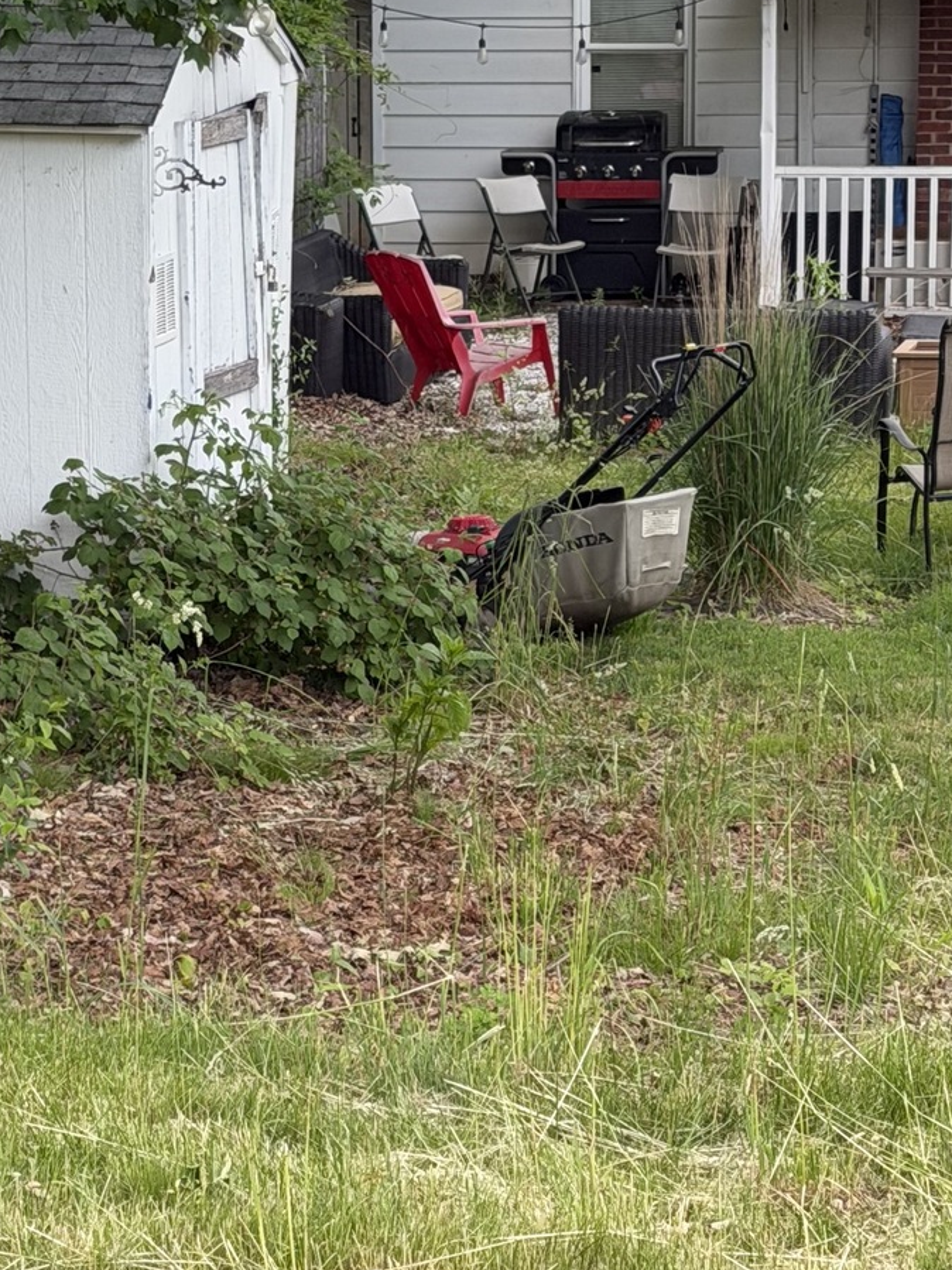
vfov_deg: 16.0
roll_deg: +0.6
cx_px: 237
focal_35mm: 123
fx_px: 4511
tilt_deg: -10.8
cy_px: 592
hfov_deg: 12.0
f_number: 1.78
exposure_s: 1/162
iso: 50
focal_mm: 6.76
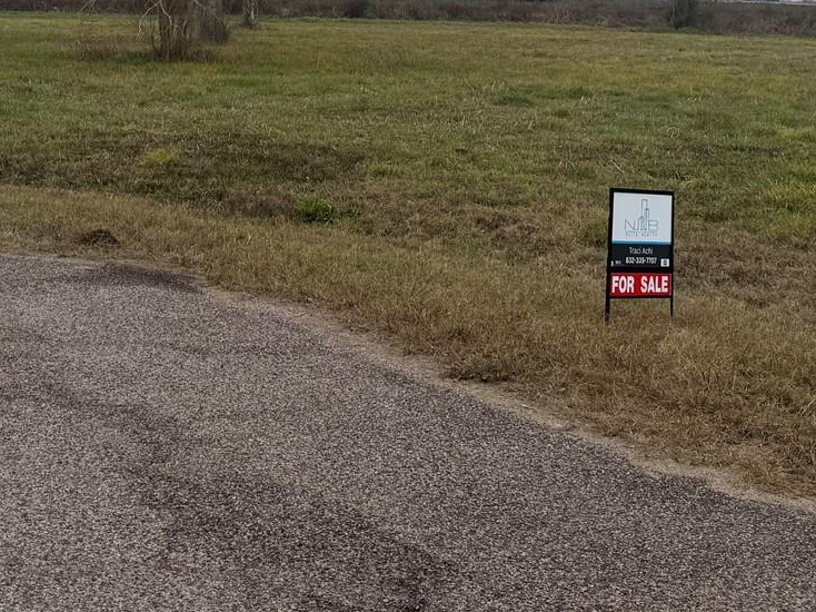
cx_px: 305
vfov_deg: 20.3
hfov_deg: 28.9
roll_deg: -1.8
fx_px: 1579
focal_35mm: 67
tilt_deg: +5.1
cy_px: -146
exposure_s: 1/3247
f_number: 1.78
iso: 80
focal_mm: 6.76
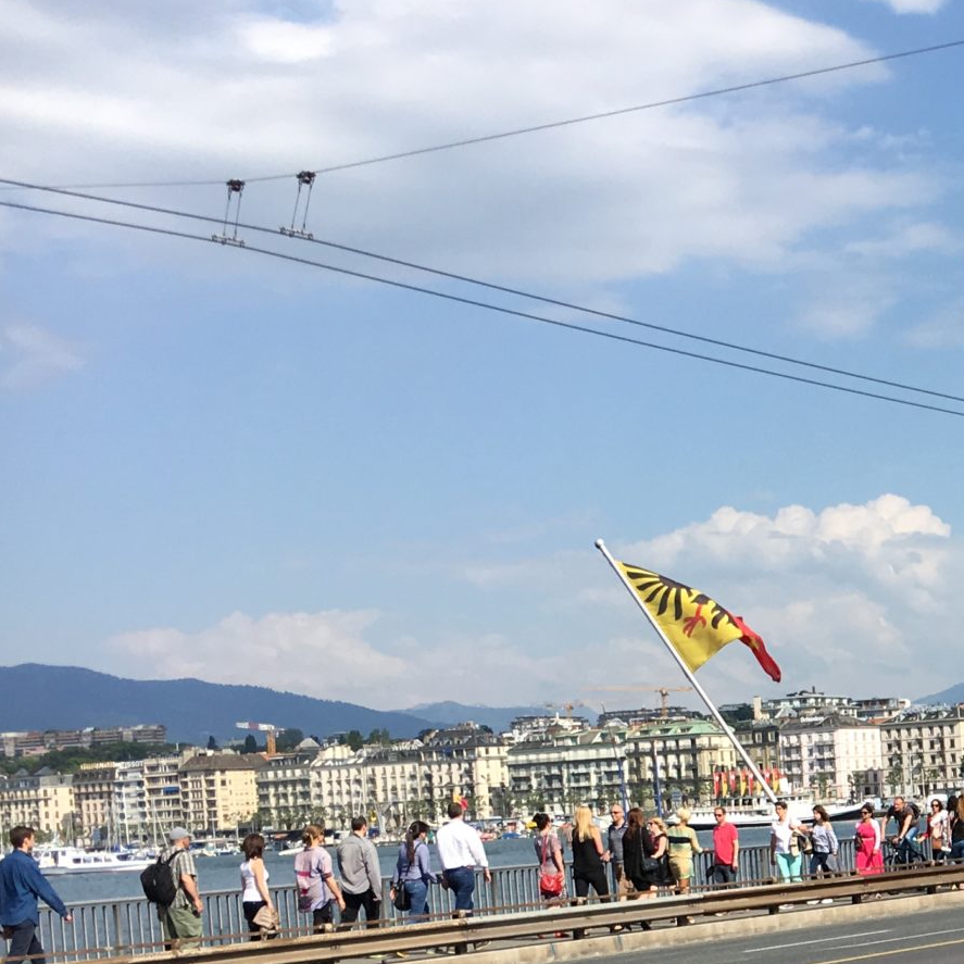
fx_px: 2332
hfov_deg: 21.1
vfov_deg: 22.8
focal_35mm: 74
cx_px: 1267
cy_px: 865
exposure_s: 1/1603
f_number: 2.2
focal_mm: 4.15
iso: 25
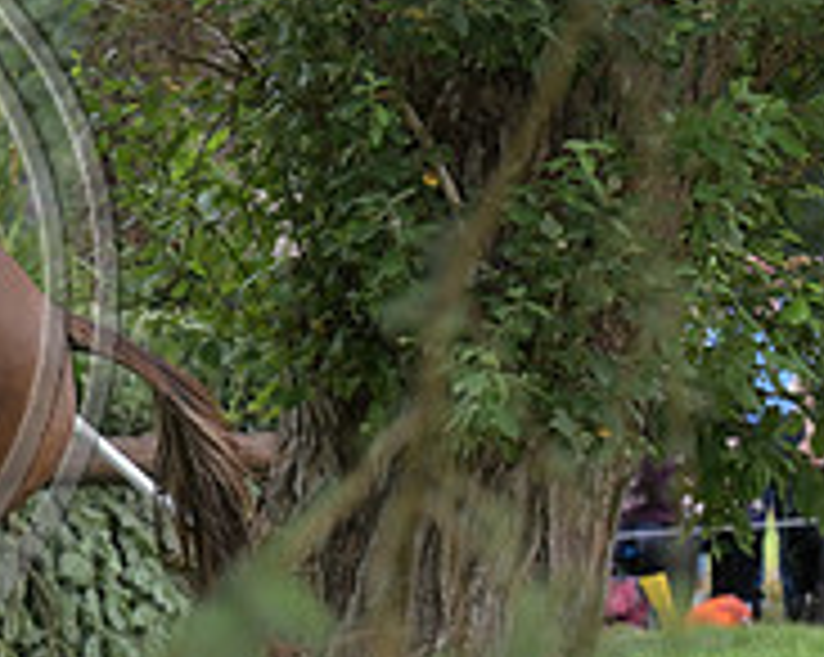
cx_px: -396
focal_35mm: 358
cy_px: 227
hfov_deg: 5.4
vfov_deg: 4.3
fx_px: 8721
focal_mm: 120
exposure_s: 1/1250
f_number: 5.6
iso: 2500
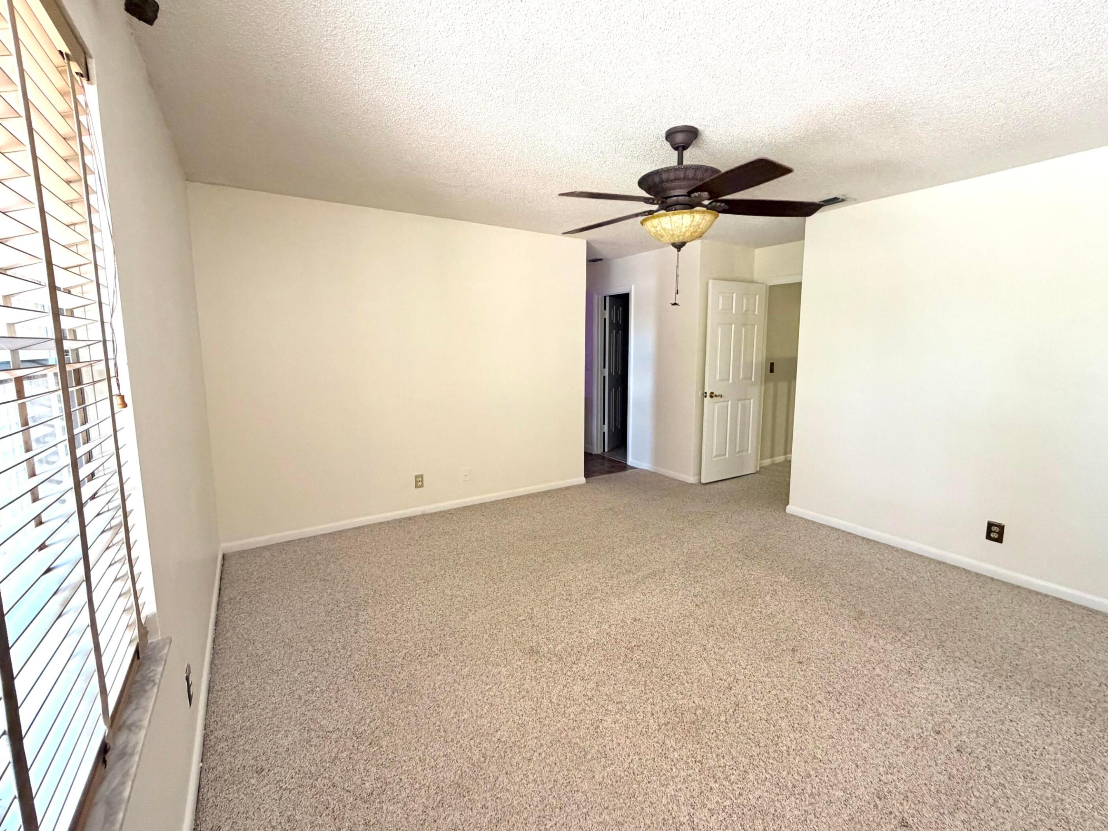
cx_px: 565
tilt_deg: -7.1
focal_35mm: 15
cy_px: 402
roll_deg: -0.1
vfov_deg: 81.7
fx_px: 480
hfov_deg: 98.2
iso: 250
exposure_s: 1/121
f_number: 2.2
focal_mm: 2.22
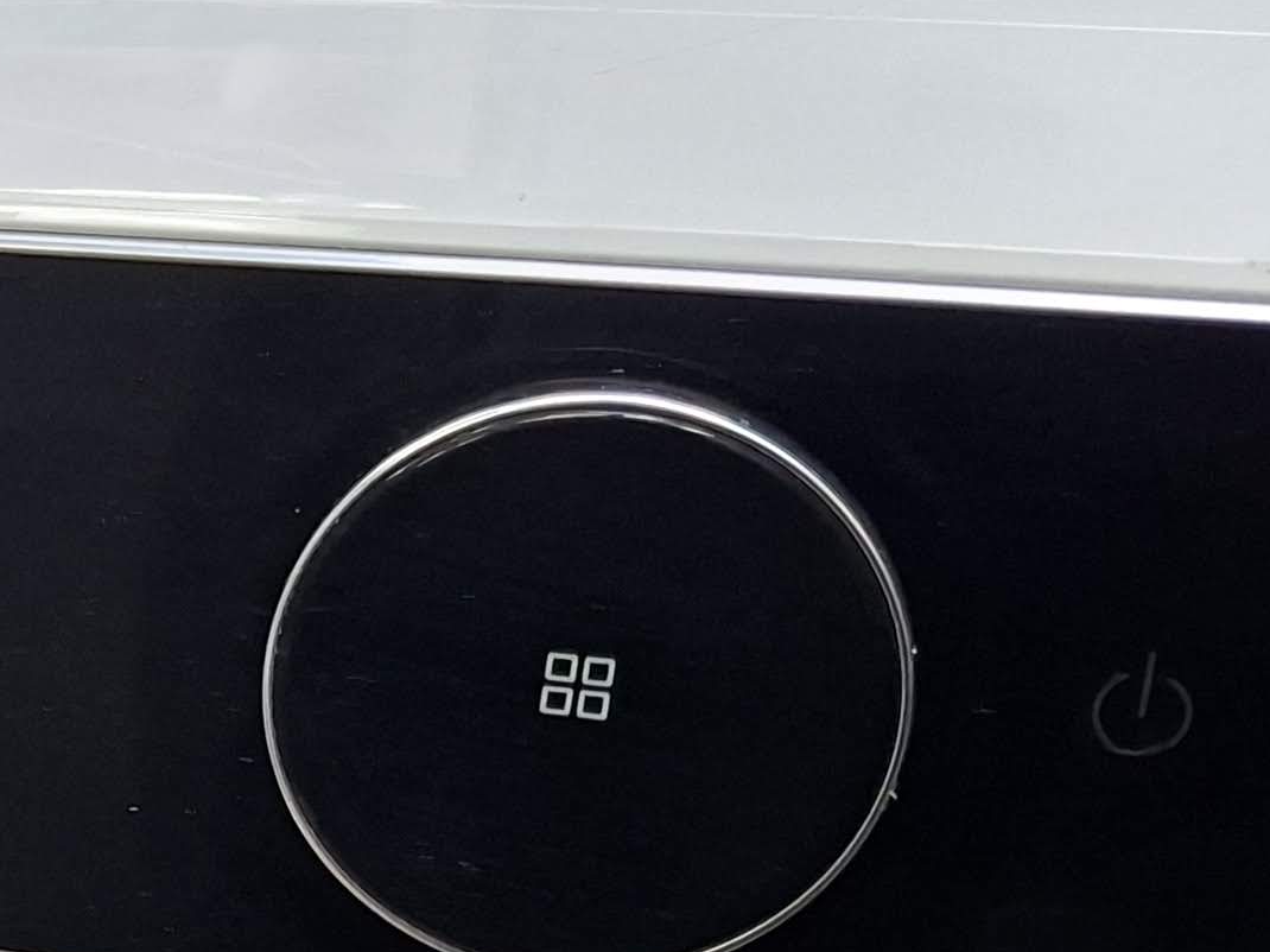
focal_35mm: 86
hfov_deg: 19.3
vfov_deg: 16.9
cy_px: 884
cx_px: -741
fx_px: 3154
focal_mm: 5.54
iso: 200
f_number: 1.8
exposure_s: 1/100
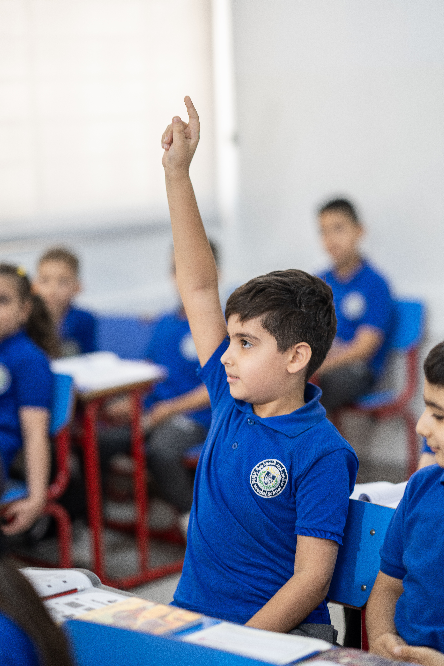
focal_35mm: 85
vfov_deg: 23.9
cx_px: 222
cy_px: 333
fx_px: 1572
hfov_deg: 16.1
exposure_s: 1/160
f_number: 1.4
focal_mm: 85
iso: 400
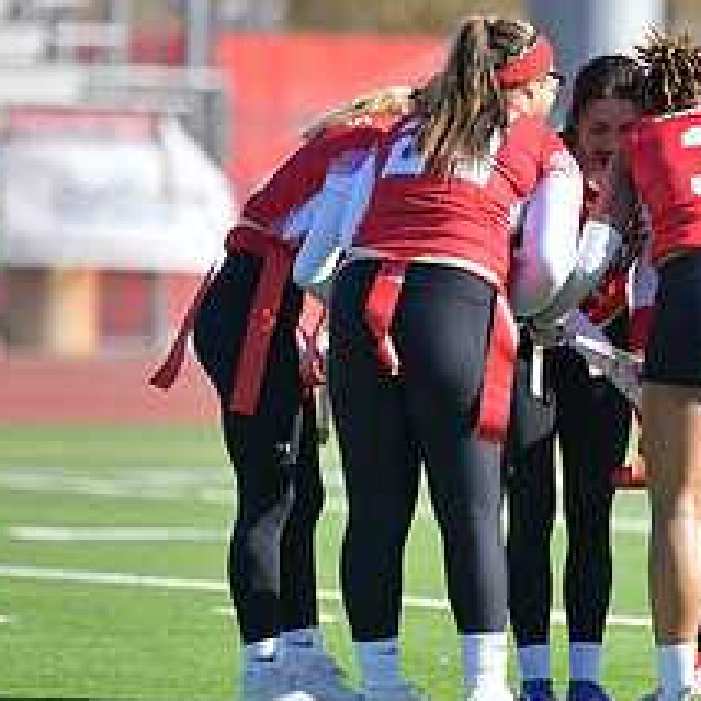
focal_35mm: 578
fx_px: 13243
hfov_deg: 3.0
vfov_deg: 3.0
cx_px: 754
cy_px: 314
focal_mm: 250
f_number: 2.8
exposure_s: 1/6400
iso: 400
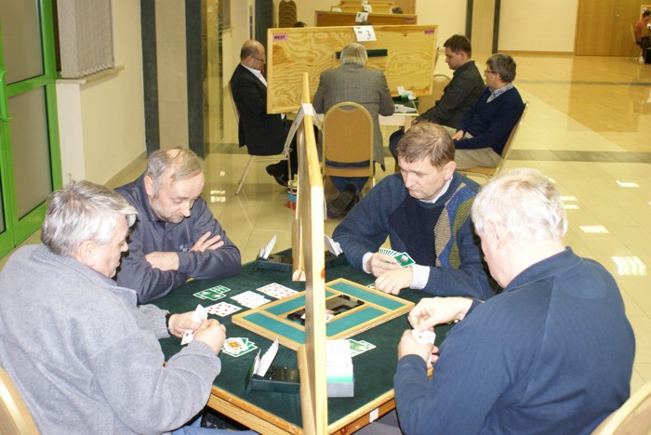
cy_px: 218
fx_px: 760
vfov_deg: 32.0
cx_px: 326
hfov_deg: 46.4
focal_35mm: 42
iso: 800
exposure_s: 1/20
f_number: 5.6
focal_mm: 28
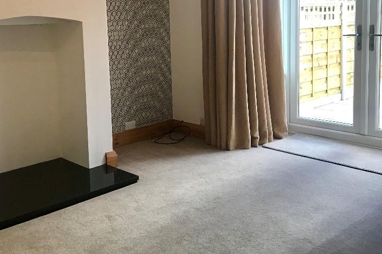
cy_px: 72
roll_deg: +2.3
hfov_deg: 45.4
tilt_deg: -5.8
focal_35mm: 42
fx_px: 446
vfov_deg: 31.5
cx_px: 115
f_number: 1.8
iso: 25
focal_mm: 3.99
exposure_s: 1/33
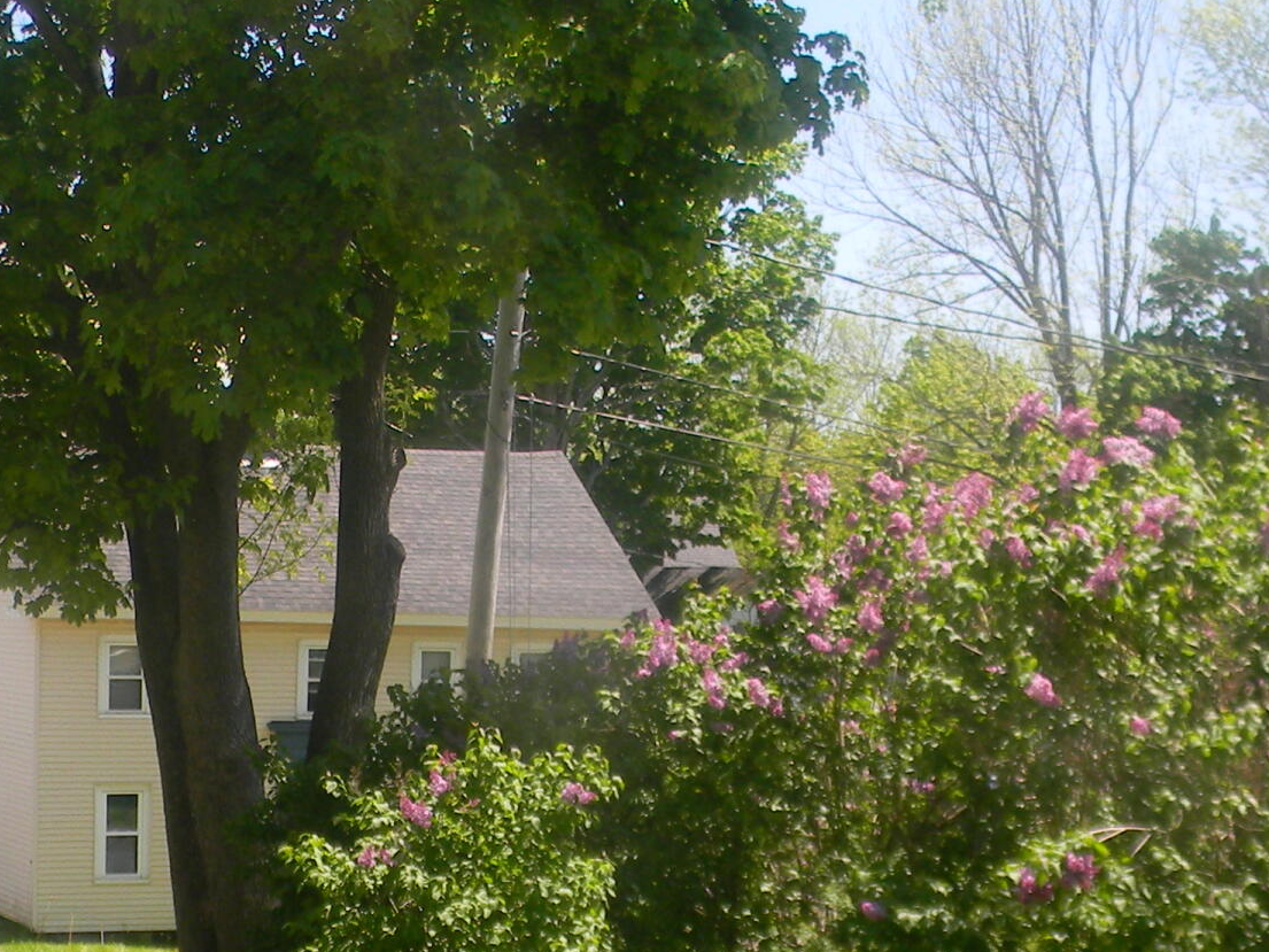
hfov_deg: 25.5
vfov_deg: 19.2
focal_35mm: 76
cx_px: 442
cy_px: 790
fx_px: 2786
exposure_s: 1/380
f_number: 3.5
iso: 80
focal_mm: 5
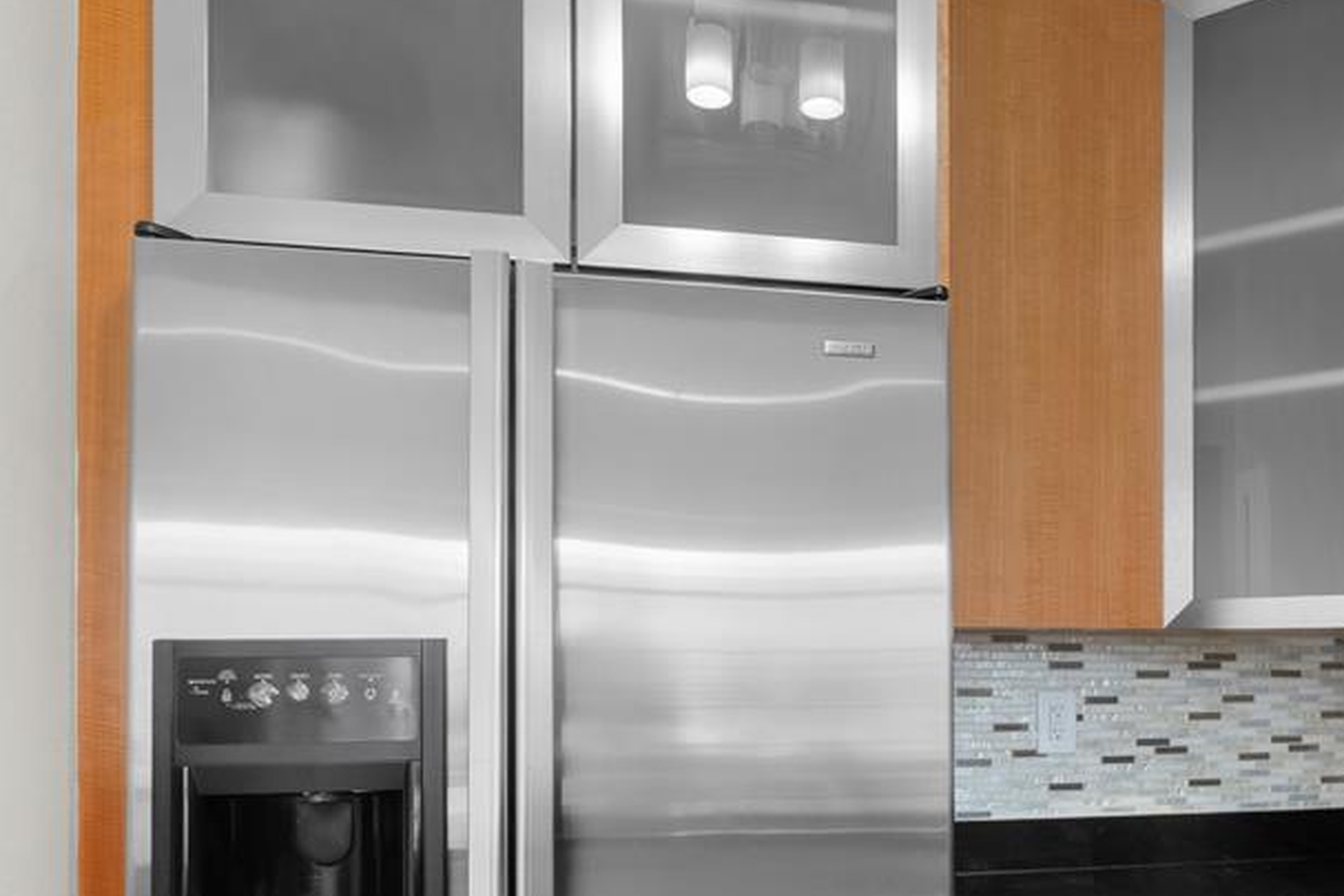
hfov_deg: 66.1
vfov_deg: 46.2
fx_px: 1008
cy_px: 676
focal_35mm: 27
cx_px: 864
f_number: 9
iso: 250
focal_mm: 16
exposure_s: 3.2
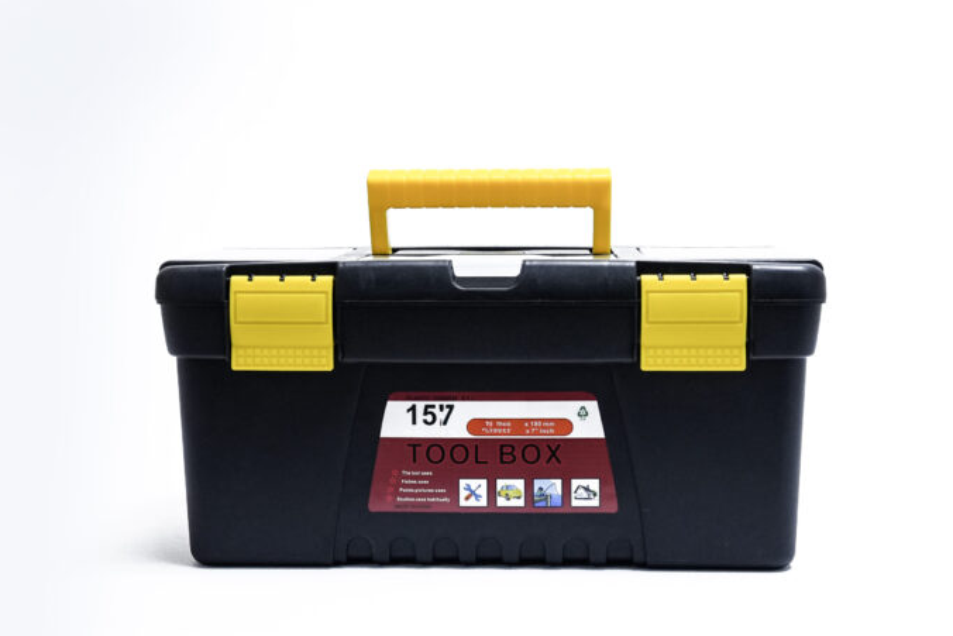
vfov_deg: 23.4
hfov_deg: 34.5
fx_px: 1536
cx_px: 479
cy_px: 314
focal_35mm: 58
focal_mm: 56
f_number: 8
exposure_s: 1/250
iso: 3200
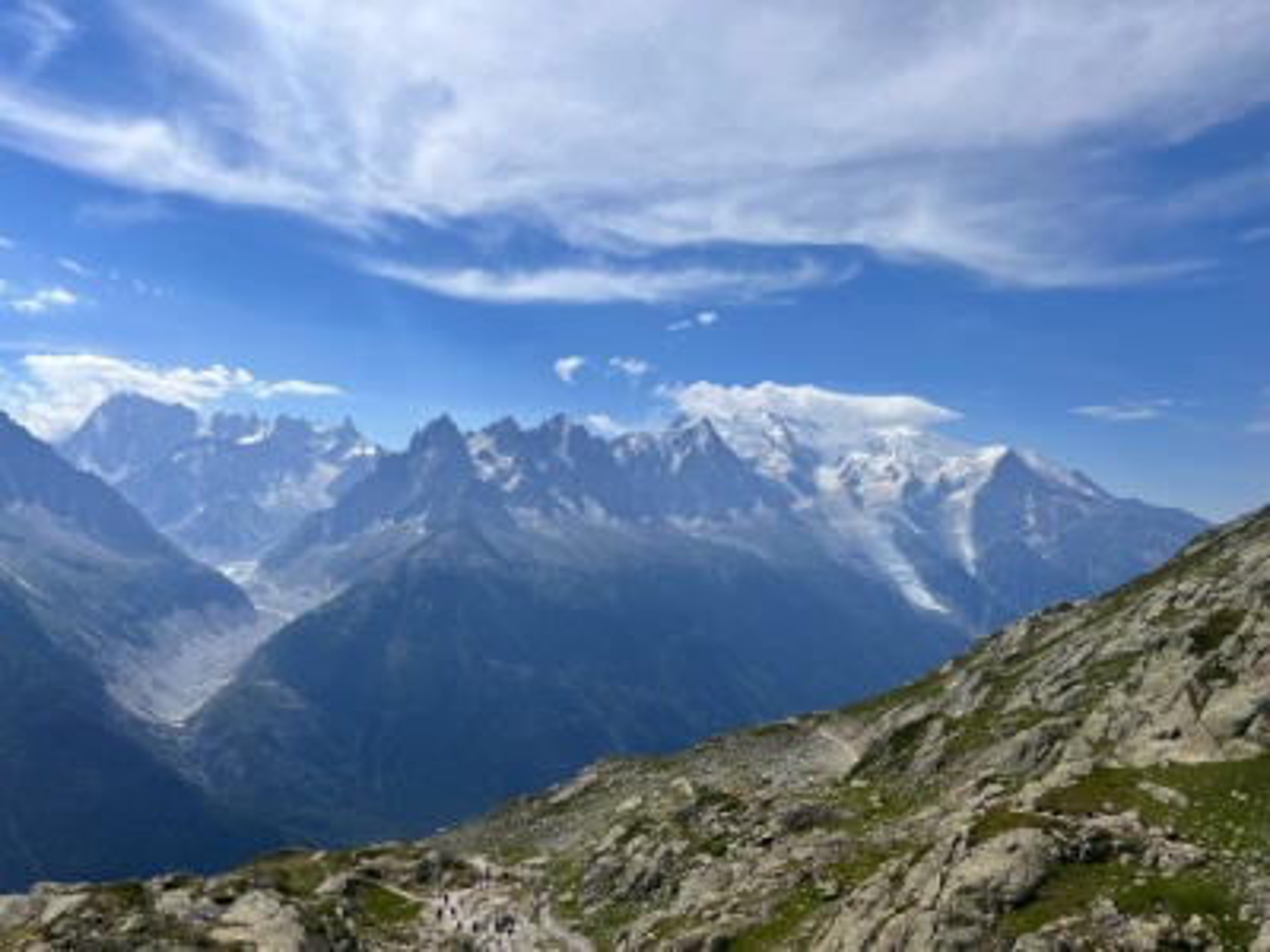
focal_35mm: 26
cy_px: 476
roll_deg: -1.1
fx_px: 954
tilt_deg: +3.5
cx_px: 635
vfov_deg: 53.1
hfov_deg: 67.3
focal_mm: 5.7
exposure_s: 1/10309
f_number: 1.5
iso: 50
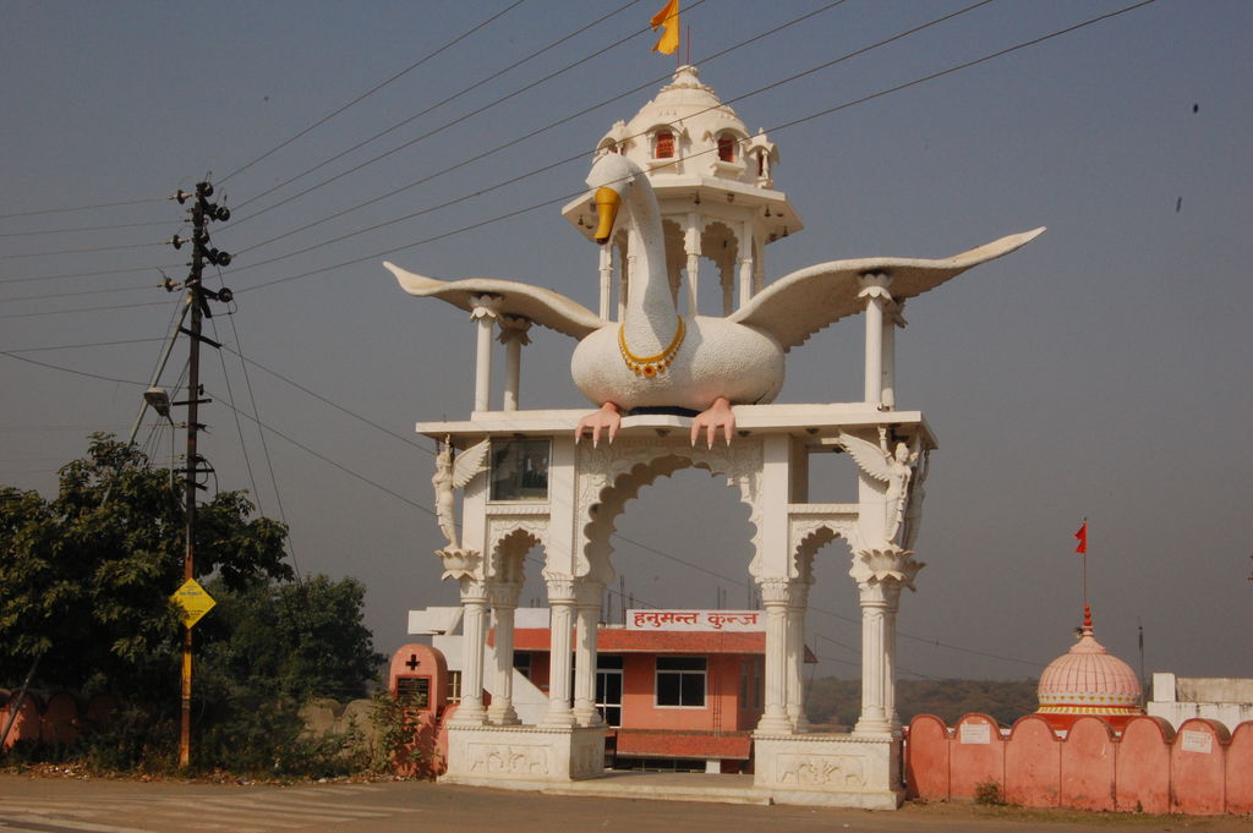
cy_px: 416
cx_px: 626
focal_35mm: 46
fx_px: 1617
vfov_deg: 28.9
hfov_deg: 42.4
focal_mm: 31
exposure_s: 1/320
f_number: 22
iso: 800
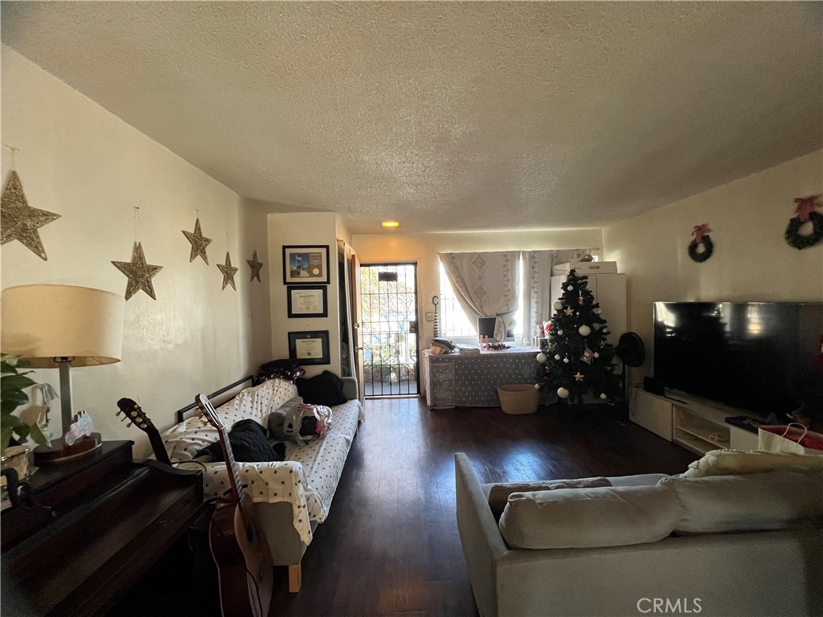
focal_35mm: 13
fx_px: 309
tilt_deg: -2.1
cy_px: 308
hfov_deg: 106.2
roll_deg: +1.9
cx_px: 412
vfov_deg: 89.9
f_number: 1.8
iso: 400
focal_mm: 1.57
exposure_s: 1/60
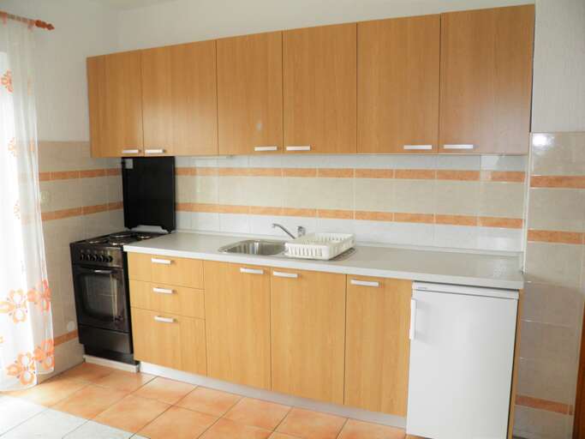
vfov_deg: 49.7
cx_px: 292
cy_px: 220
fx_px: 473
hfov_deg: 63.5
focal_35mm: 28
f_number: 2.8
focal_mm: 4.9
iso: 50
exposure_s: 1/30
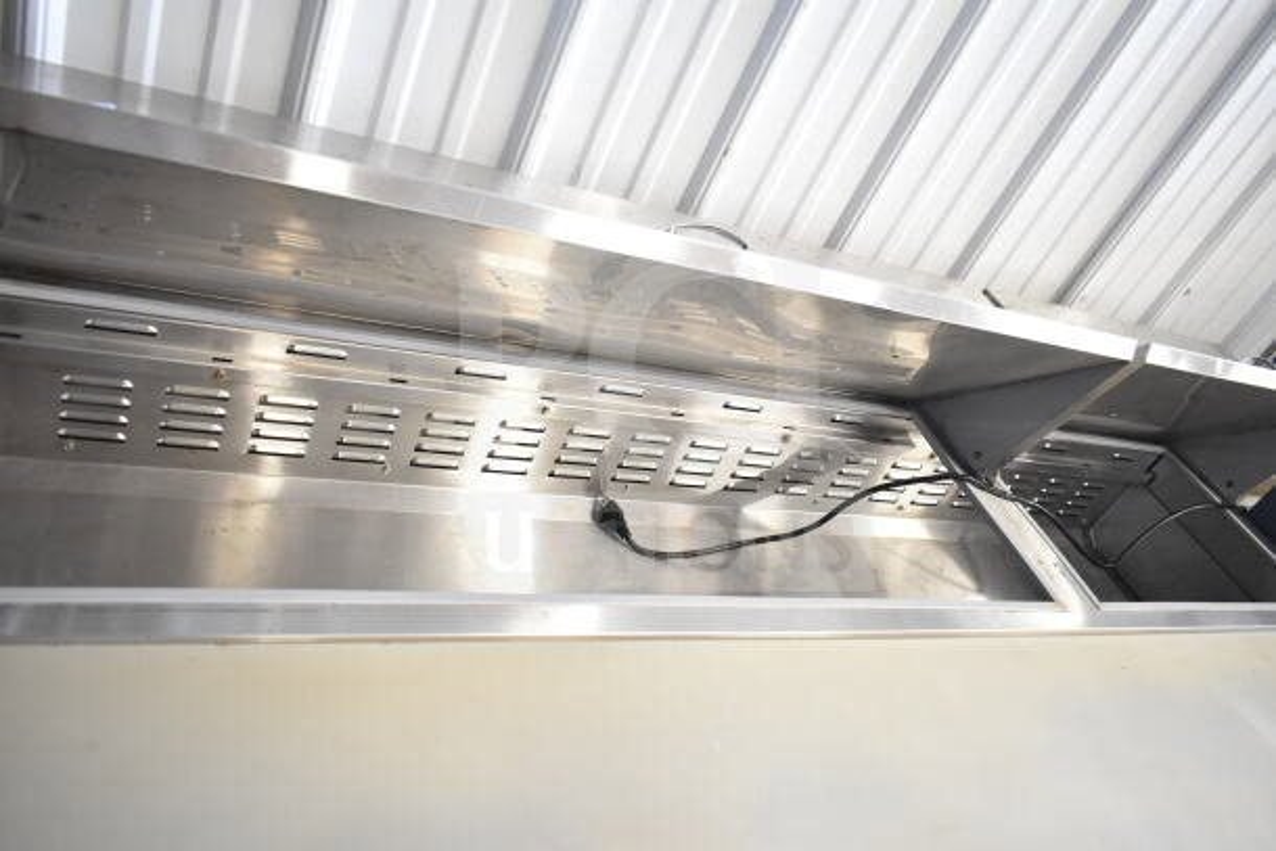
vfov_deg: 48.0
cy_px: 426
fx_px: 957
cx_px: 638
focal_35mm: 27
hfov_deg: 67.4
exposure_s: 1/30
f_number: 3.5
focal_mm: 18
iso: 1600
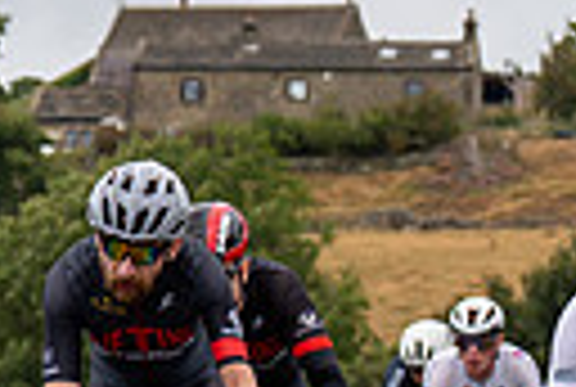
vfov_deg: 2.8
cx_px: 132
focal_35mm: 485
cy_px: 406
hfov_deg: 4.2
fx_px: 7778
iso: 200
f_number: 4
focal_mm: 77
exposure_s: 1/800
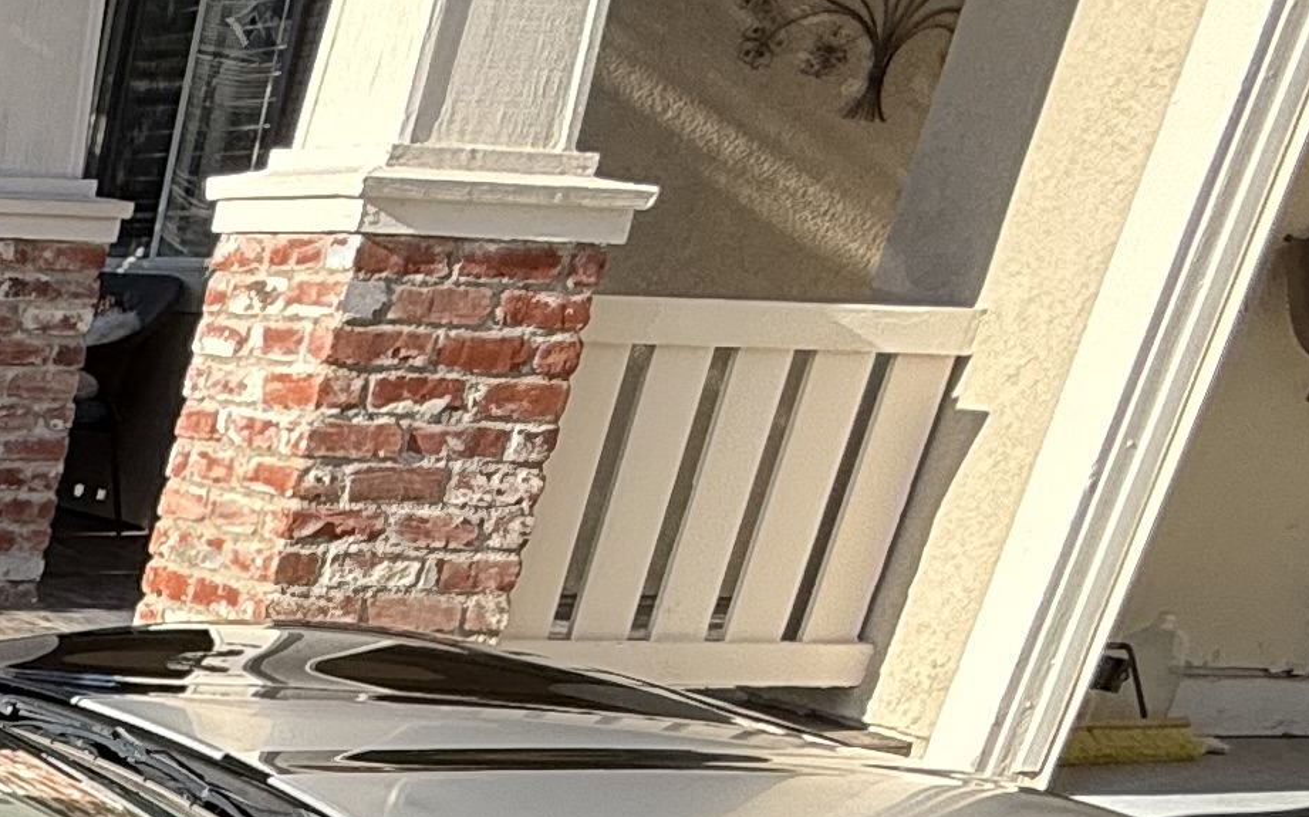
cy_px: 1506
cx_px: -753
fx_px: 2318
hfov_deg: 23.7
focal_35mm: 65
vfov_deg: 16.5
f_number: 2.2
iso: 64
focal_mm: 2.22
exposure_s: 1/365
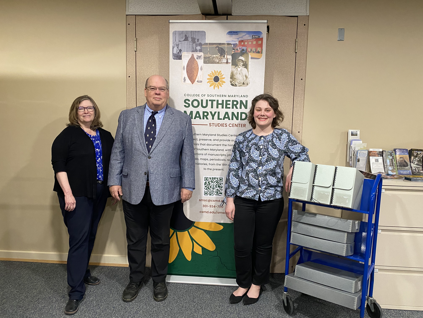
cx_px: 212
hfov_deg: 67.3
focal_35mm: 26
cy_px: 159
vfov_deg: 53.1
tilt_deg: -5.7
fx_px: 318
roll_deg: -1.5
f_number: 1.8
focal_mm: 4.25
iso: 320
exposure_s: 1/60
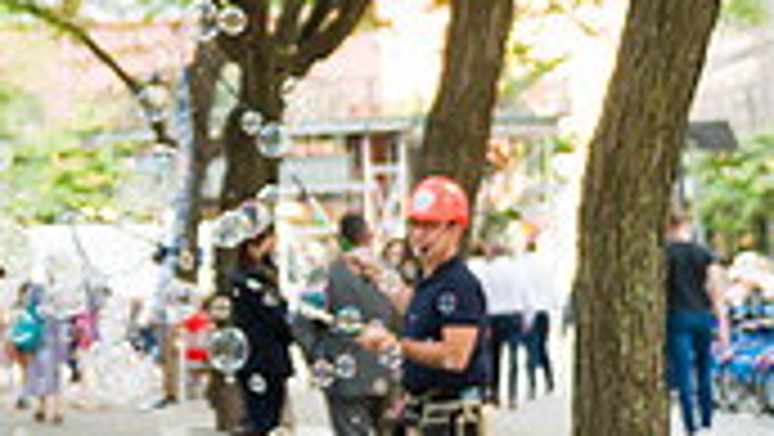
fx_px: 2752
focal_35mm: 134
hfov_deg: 15.5
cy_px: 13
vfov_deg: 9.0
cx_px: -144
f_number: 3.2
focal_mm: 38
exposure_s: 1/500
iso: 800
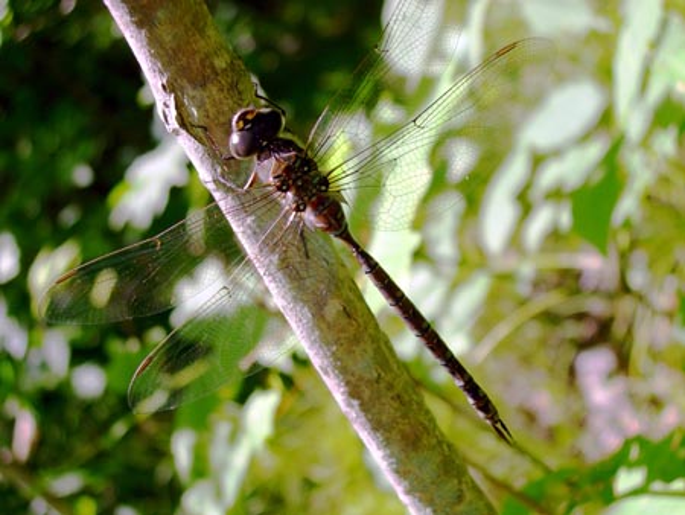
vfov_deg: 23.7
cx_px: 342
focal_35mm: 62
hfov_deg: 31.2
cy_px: 258
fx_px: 1228
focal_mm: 13.2
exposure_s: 1/362
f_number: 3.5
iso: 100
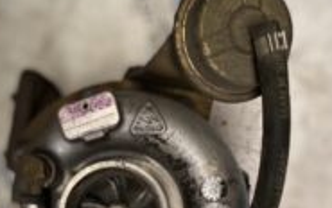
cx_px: 129
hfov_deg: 31.9
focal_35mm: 64
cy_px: 245
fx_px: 580
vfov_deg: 19.3
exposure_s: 1/116
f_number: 1.8
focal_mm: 4.25
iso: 125
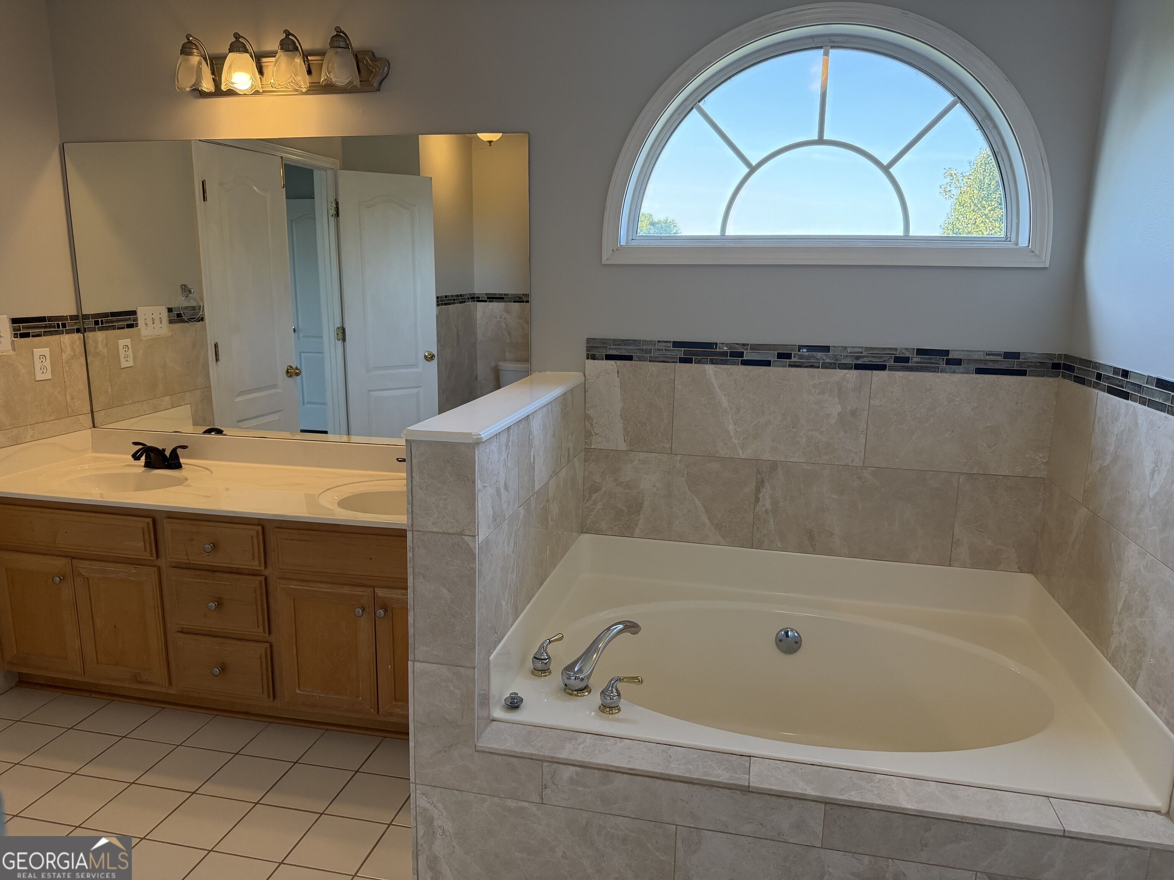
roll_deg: -0.1
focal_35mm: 24
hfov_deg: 71.6
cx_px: 587
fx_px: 814
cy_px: 440
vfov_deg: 56.8
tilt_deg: -11.6
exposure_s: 1/168
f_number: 1.78
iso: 200
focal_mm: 6.76
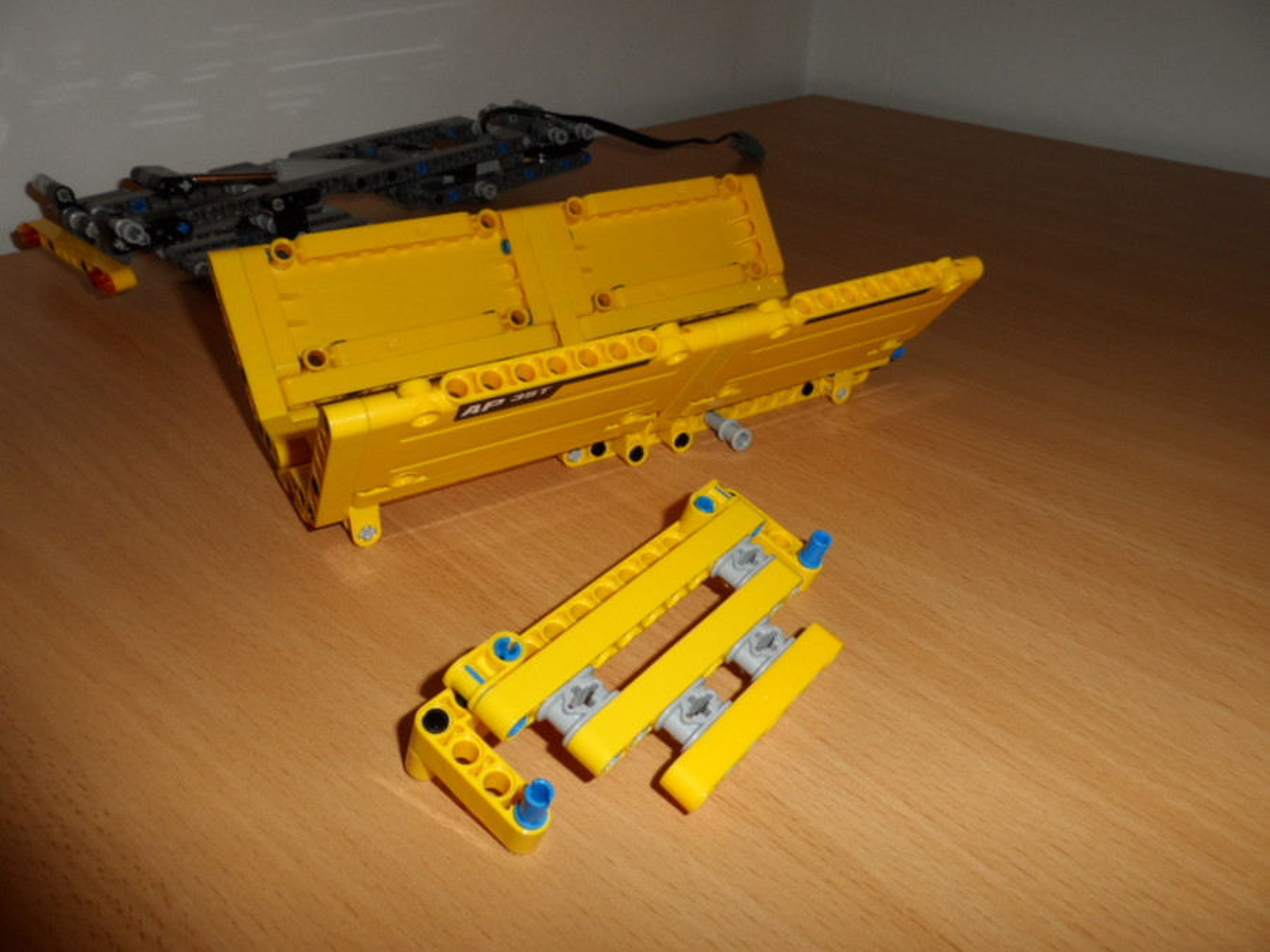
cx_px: 635
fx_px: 881
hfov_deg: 71.6
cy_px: 476
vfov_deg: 56.8
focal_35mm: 24
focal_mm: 4
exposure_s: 1/30
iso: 100
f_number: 3.2
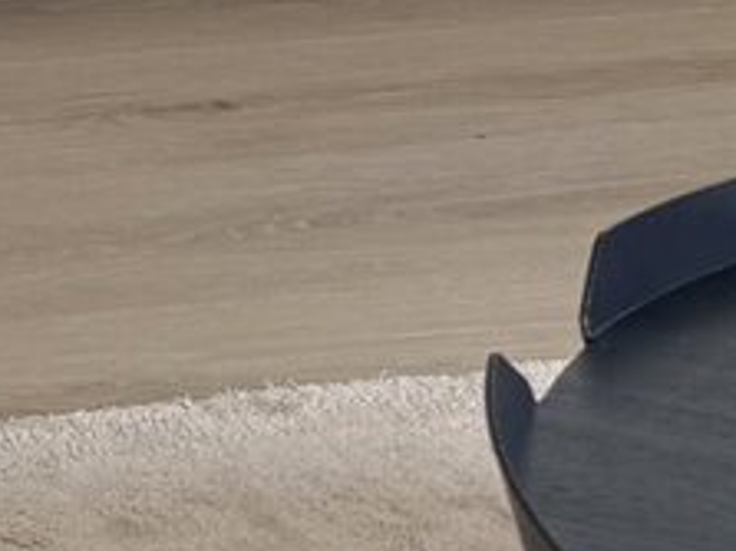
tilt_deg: +4.4
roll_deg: +0.3
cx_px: -465
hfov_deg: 10.9
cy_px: -1227
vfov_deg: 7.4
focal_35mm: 172
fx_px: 3655
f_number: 1.78
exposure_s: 1/121
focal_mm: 6.76
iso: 50
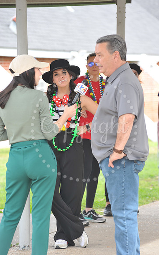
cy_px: 128
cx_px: 84
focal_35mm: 174
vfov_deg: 12.0
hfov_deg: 7.5
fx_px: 1205
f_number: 6.3
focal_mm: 170
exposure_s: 1/80
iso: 200
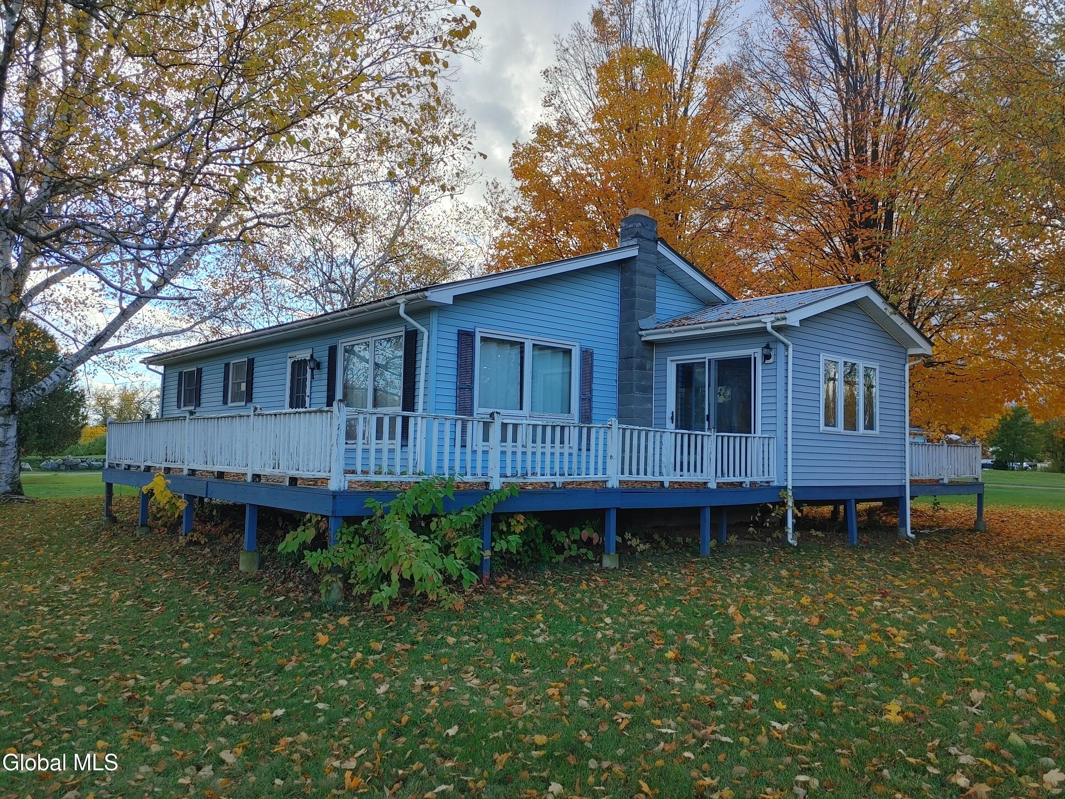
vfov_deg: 53.1
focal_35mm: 26
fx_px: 800
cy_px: 400
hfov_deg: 67.3
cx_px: 532
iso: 50
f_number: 1.8
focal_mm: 4.81
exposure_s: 1/397
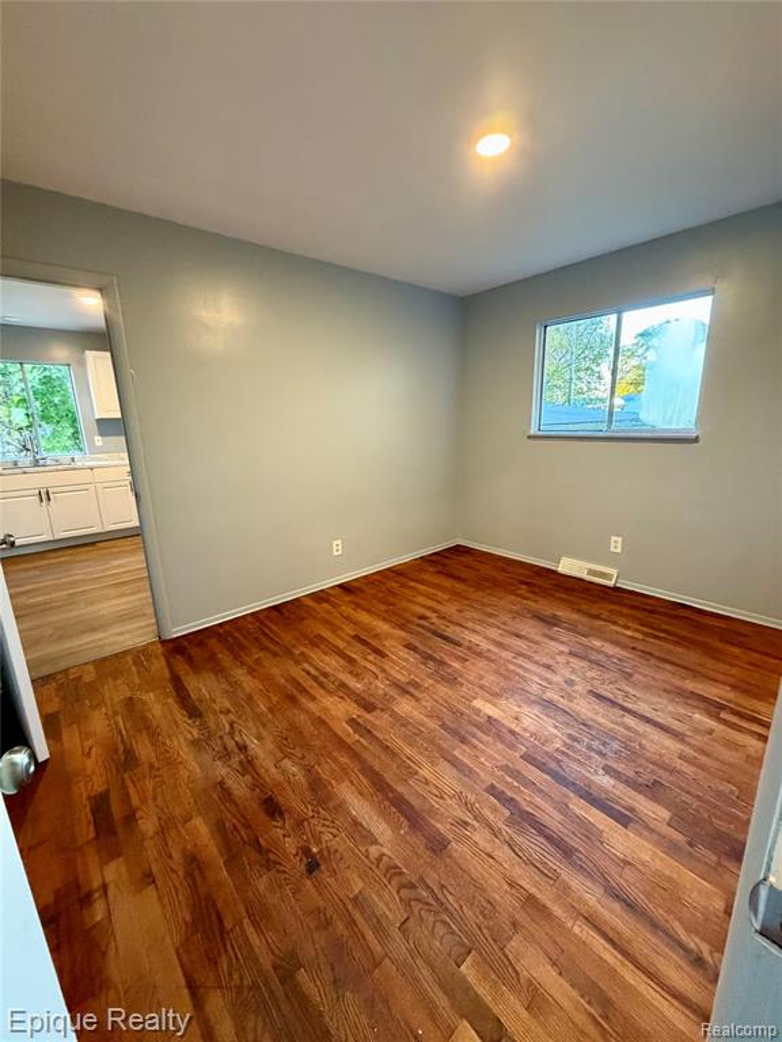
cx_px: 391
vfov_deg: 102.1
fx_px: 422
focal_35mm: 14
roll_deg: +1.7
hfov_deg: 85.7
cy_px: 521
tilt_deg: -13.5
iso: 640
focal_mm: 2.22
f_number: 2.2
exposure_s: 1/60
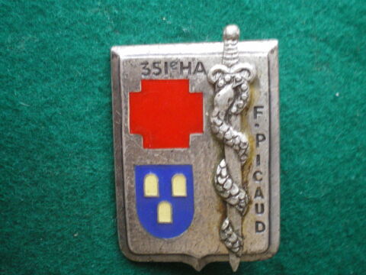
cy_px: 138
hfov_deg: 49.0
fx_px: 402
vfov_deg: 37.7
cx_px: 183
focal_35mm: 38
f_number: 3.1
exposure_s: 1/10
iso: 400
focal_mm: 6.3
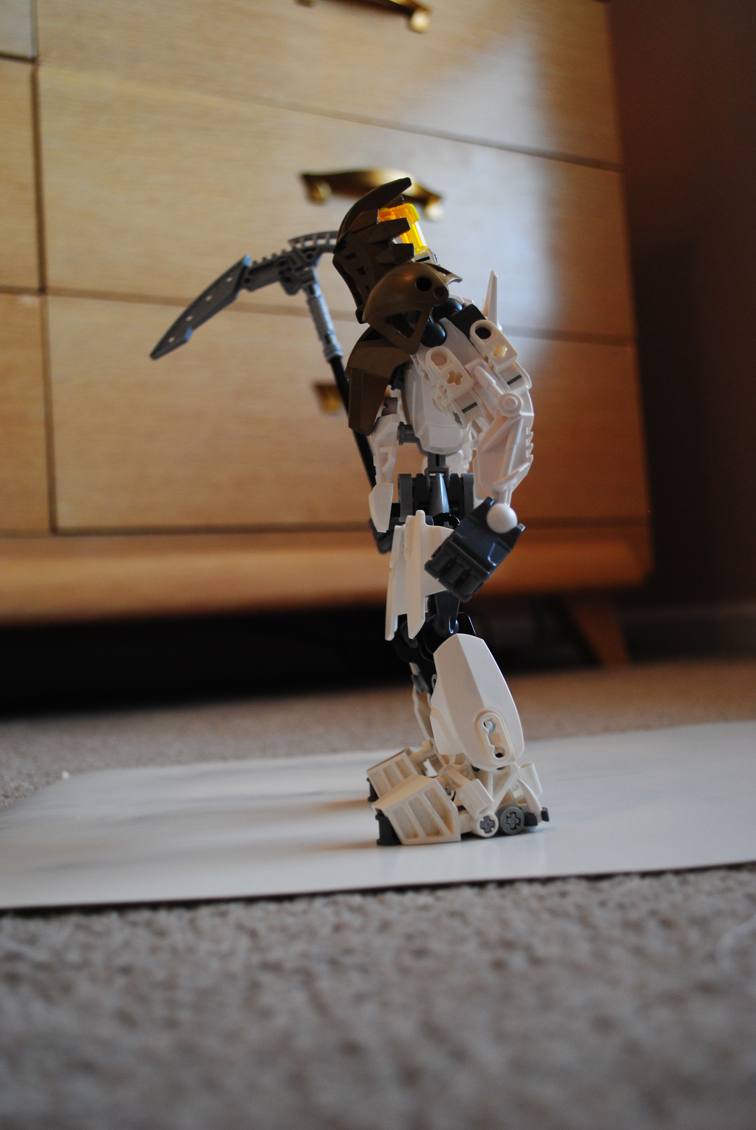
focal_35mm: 36
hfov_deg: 37.0
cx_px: 378
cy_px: 565
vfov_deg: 53.1
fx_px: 1131
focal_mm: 24
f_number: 4
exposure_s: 1/30
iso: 400
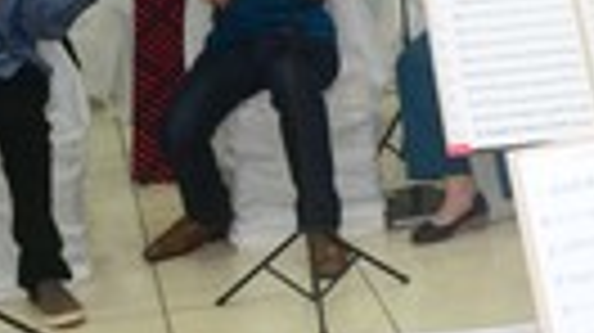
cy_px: -63
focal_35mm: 139
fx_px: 2188
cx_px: 711
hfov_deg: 14.9
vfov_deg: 8.6
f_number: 3.8
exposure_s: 1/80
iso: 1600
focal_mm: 26
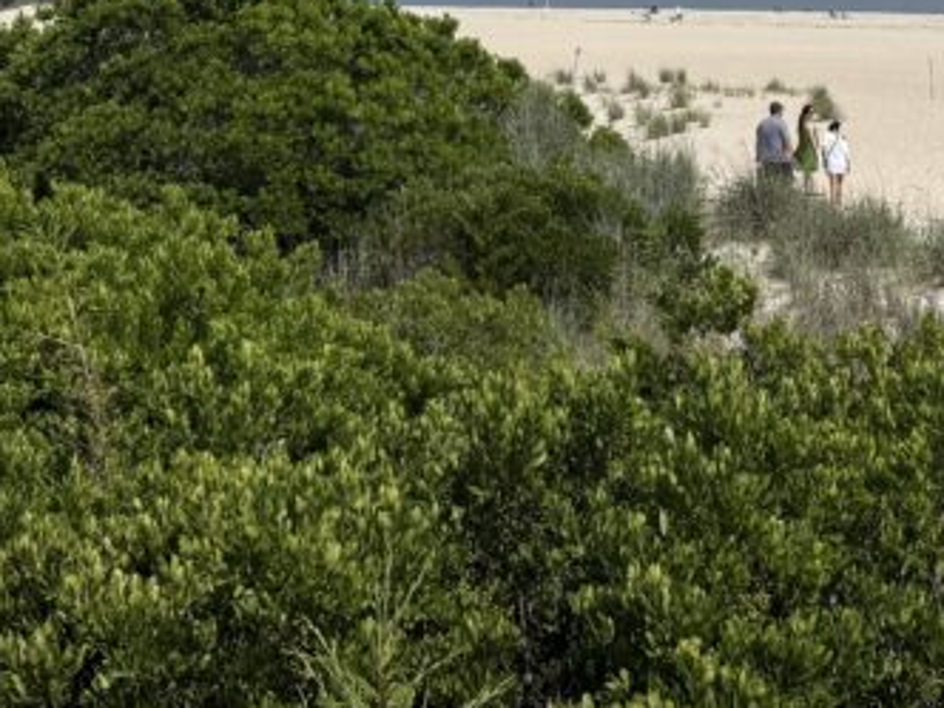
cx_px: 540
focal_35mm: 74
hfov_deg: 26.3
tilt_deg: +2.8
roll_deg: +1.0
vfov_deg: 18.9
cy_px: -131
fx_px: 2018
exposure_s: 1/9091
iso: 80
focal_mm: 6.76
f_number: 1.78
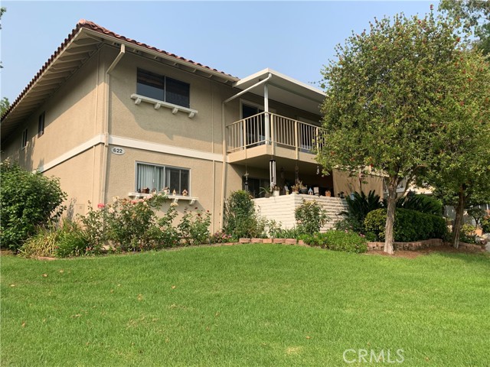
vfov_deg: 53.1
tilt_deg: +9.3
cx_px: 245
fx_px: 368
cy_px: 184
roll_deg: +0.6
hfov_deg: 67.3
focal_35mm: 26
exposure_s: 1/1560
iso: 25
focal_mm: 4.25
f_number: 1.8
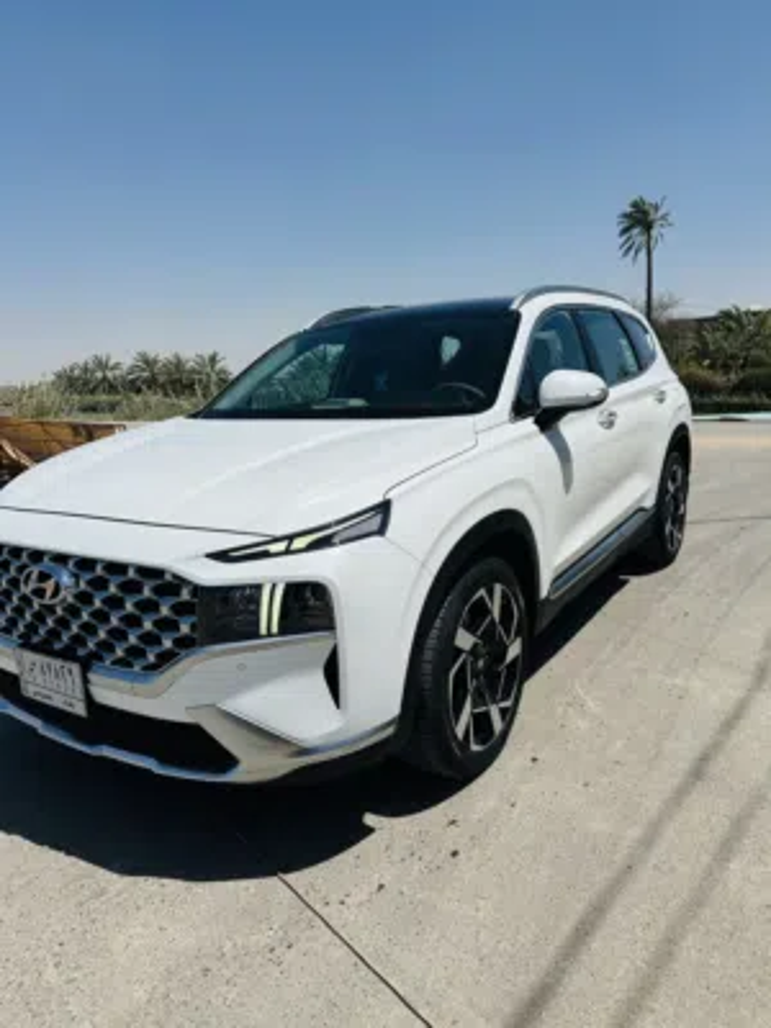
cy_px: 514
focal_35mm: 24
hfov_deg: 56.8
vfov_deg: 71.6
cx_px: 386
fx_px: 713
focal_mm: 6.86
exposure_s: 1/10753
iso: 80
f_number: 1.78
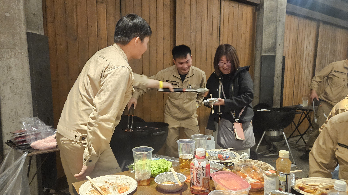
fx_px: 240
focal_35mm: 26
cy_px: 110
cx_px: 179
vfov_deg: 44.3
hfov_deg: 71.9
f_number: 1.8
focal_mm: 5.4
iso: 1250
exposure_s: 1/24
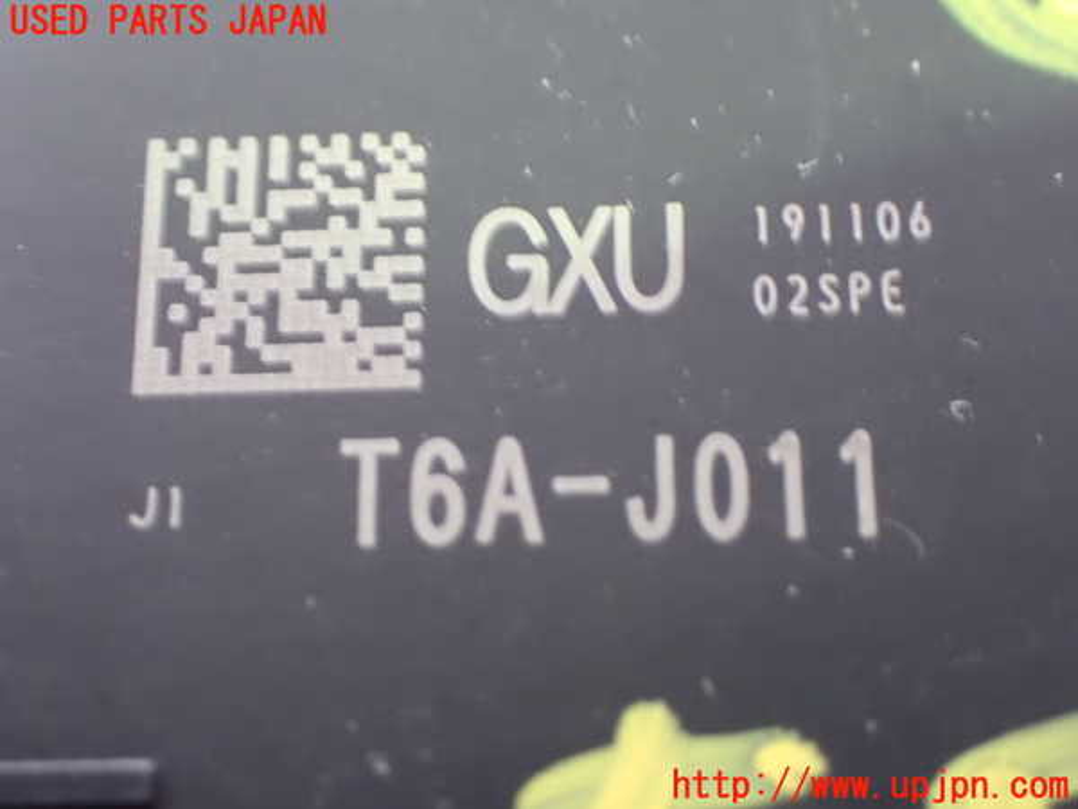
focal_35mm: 71
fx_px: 2211
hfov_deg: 27.4
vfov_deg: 20.7
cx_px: 539
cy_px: 404
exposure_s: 1/10
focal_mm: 12.73
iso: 1600
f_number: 3.9
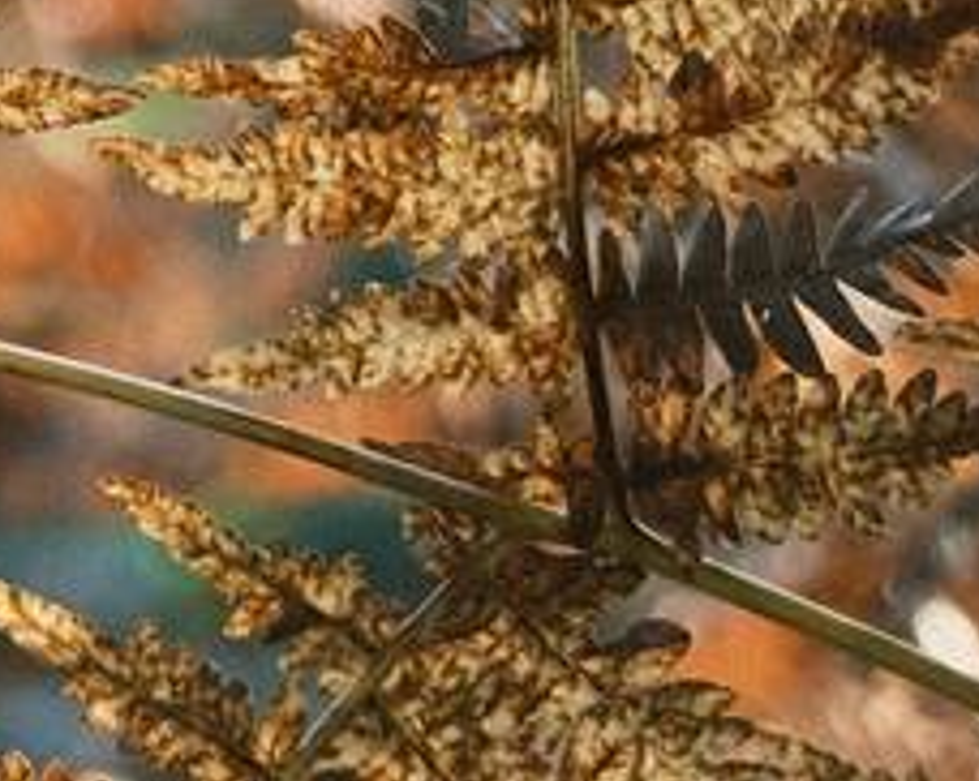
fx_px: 8395
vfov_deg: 5.3
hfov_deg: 6.2
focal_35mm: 290
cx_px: -1881
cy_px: -358
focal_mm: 29.2
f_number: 4
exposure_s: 1/250
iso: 640
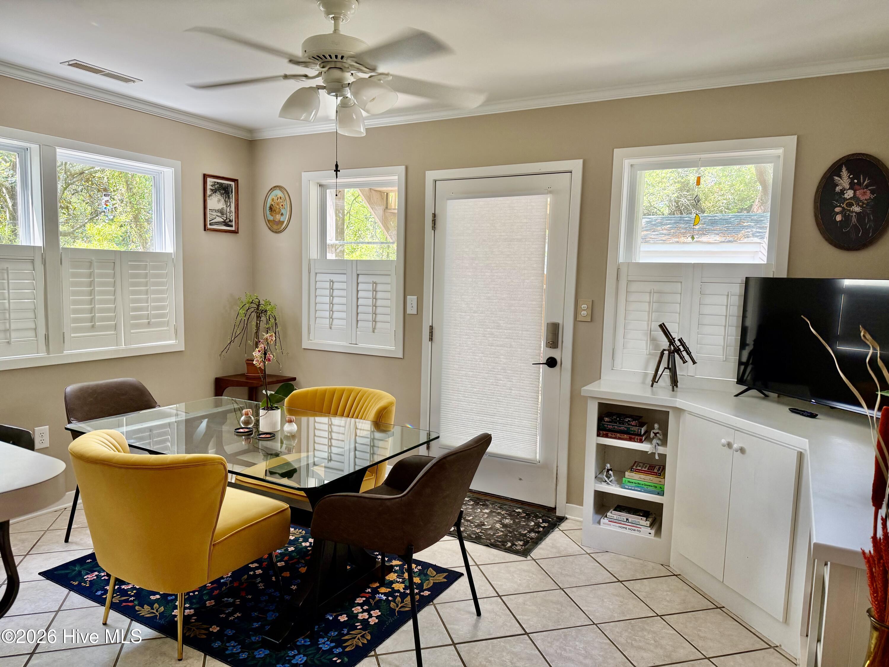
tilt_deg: -5.3
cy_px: 334
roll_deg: -1.6
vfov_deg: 56.8
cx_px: 444
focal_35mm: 24
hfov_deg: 71.6
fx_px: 616
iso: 125
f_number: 1.78
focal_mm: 6.76
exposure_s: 1/127
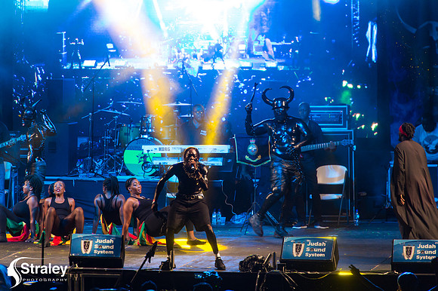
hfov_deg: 6.1
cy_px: 146
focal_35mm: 340
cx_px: 219
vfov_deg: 4.0
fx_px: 4134
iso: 3200
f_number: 5.6
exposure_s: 1/200
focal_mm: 340
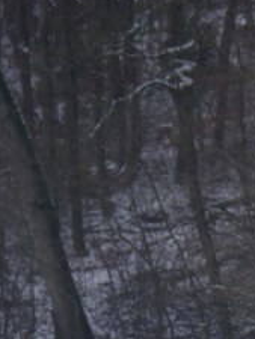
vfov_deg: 7.4
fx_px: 2581
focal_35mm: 263
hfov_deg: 5.6
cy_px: 548
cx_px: 385
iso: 64
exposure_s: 1/200
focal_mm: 13.7
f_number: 4.8
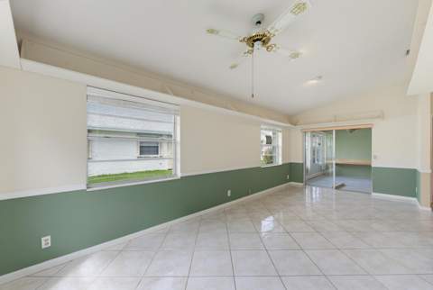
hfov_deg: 101.0
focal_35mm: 15
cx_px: 216
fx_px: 178
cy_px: 145
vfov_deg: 78.3
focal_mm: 14.8
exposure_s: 1/60
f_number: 7.1
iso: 800
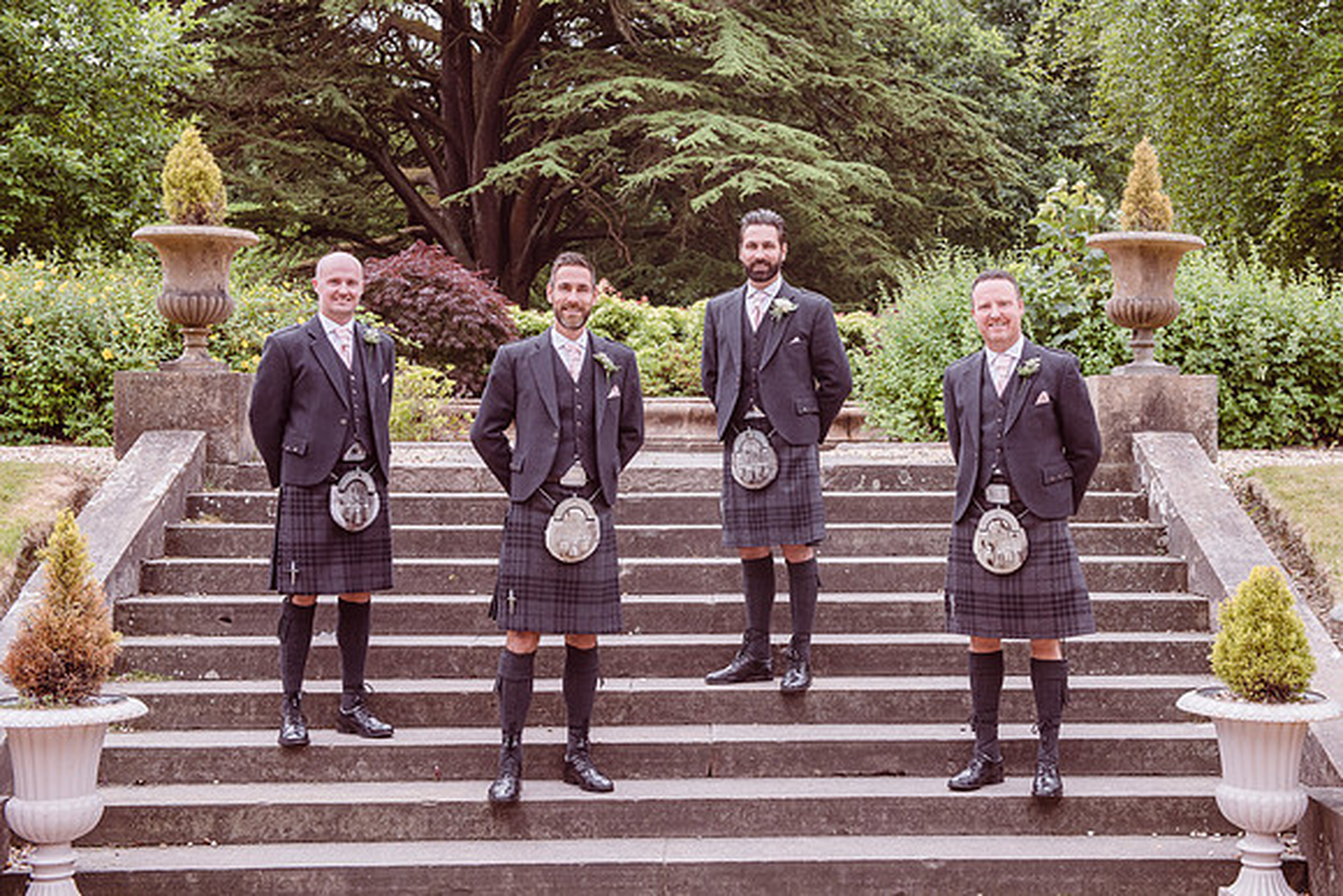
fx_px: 2061
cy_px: 389
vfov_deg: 24.5
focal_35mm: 55
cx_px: 762
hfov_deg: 36.0
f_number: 5.6
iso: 320
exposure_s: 1/320
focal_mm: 48
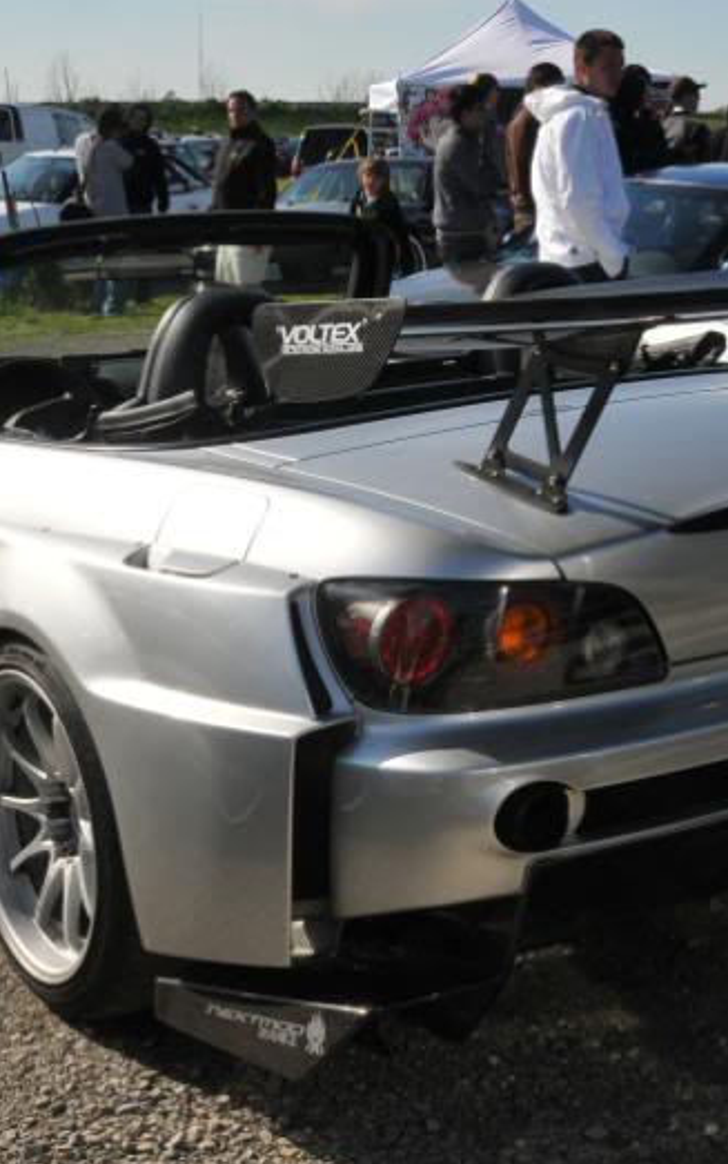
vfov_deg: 36.3
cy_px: 586
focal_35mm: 56
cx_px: 390
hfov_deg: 23.1
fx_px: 1777
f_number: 18
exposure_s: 1/200
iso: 320
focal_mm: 24
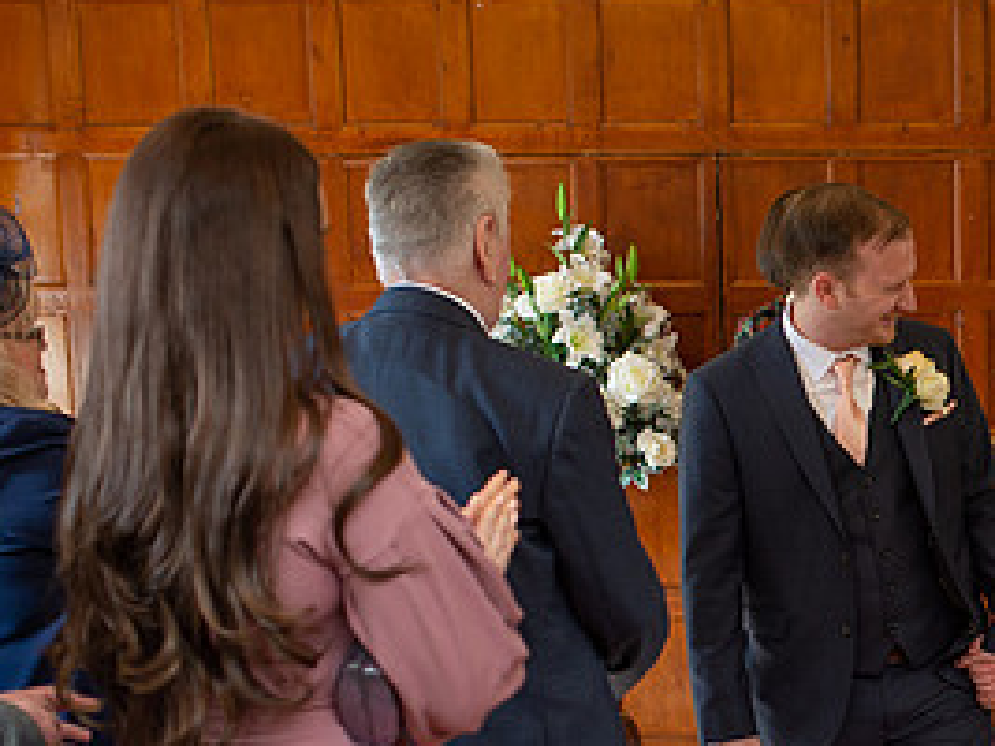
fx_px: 2643
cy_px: 676
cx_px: 1152
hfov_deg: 20.2
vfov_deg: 15.8
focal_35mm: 92
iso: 200
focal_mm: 35
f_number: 2.8
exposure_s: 1/100
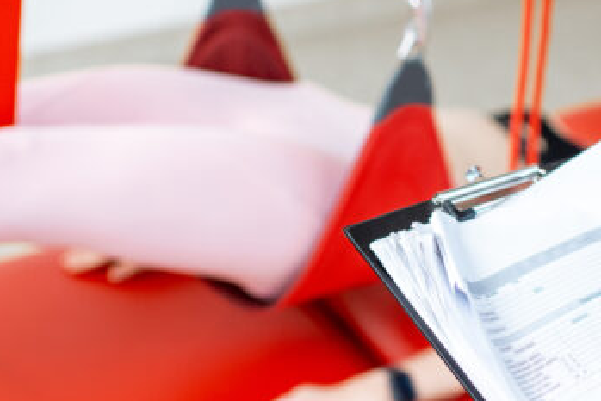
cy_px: 213
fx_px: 1286
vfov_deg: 17.7
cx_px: 367
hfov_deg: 26.2
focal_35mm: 77
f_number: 2.2
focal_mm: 35
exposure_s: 1/160
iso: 400
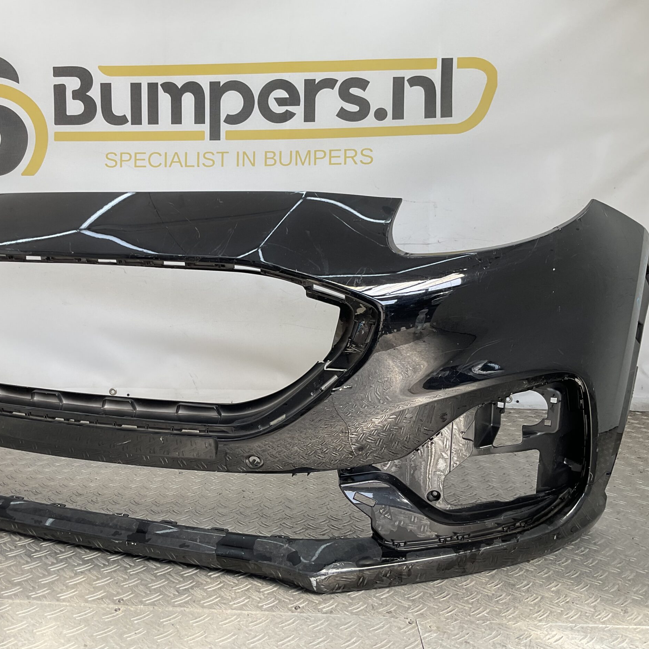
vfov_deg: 47.2
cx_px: 245
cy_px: 327
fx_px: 742
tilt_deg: -7.9
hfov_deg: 46.8
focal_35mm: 35
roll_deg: -0.8
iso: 16
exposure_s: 1/225
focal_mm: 3
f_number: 1.8
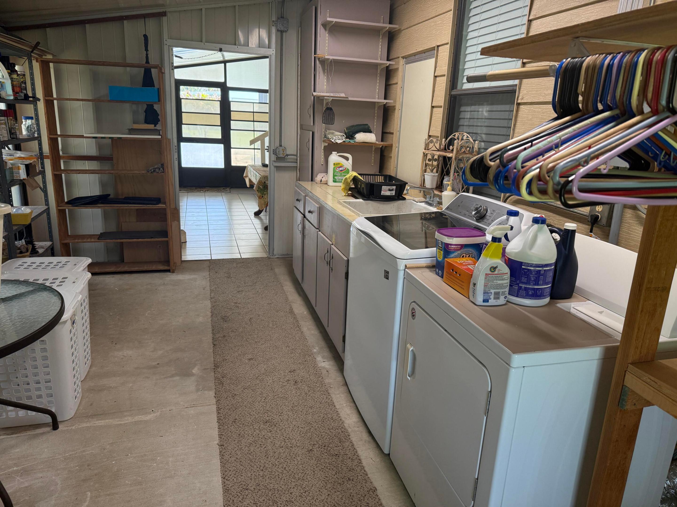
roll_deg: -2.8
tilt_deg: -14.3
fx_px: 469
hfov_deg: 71.6
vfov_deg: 56.8
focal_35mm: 24
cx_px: 338
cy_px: 254
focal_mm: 6.76
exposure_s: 1/140
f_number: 1.78
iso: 200
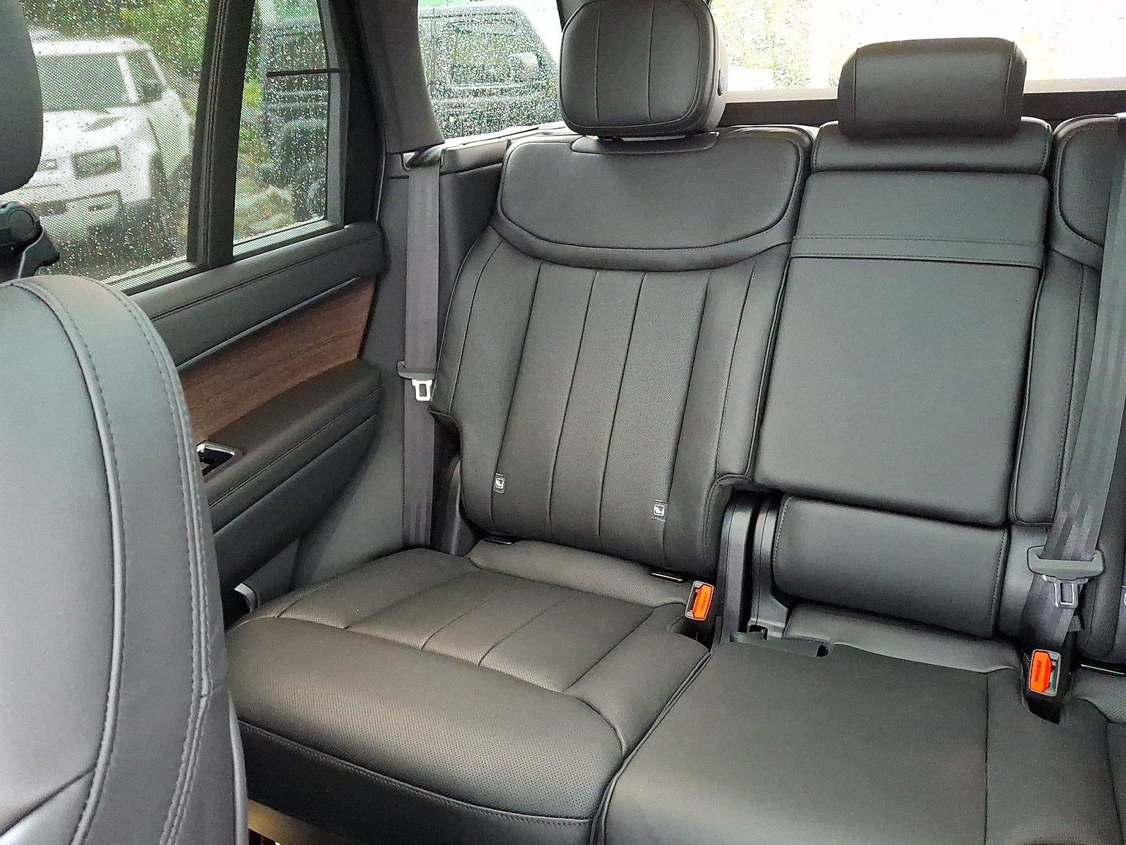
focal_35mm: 26
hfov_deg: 67.3
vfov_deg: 53.1
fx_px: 846
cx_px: 569
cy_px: 409
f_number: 1.8
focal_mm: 4.69
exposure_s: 1/15
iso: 916
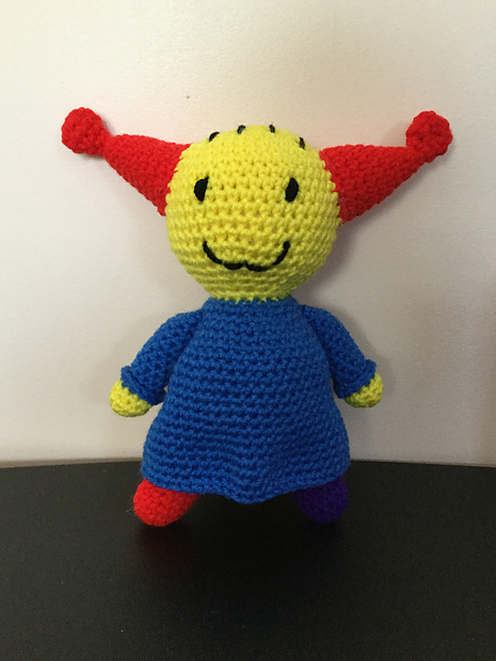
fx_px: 611
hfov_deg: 44.2
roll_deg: +3.3
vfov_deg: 56.8
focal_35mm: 32
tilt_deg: -16.5
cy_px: 326
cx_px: 242
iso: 200
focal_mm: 3.3
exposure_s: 1/20
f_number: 2.4
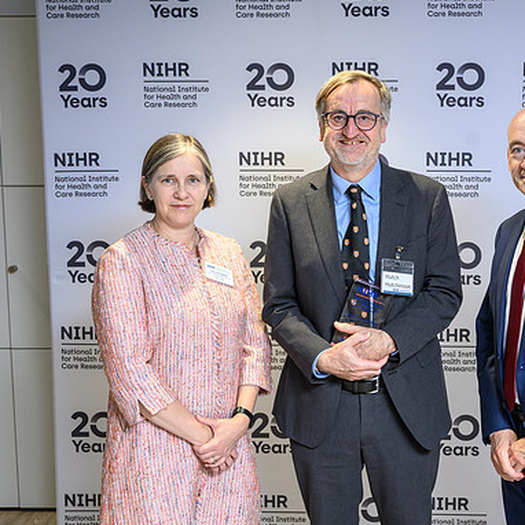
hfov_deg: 32.2
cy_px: 240
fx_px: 892
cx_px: 393
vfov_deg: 32.8
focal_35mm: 52
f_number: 4.5
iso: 1250
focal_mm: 37
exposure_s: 1/200
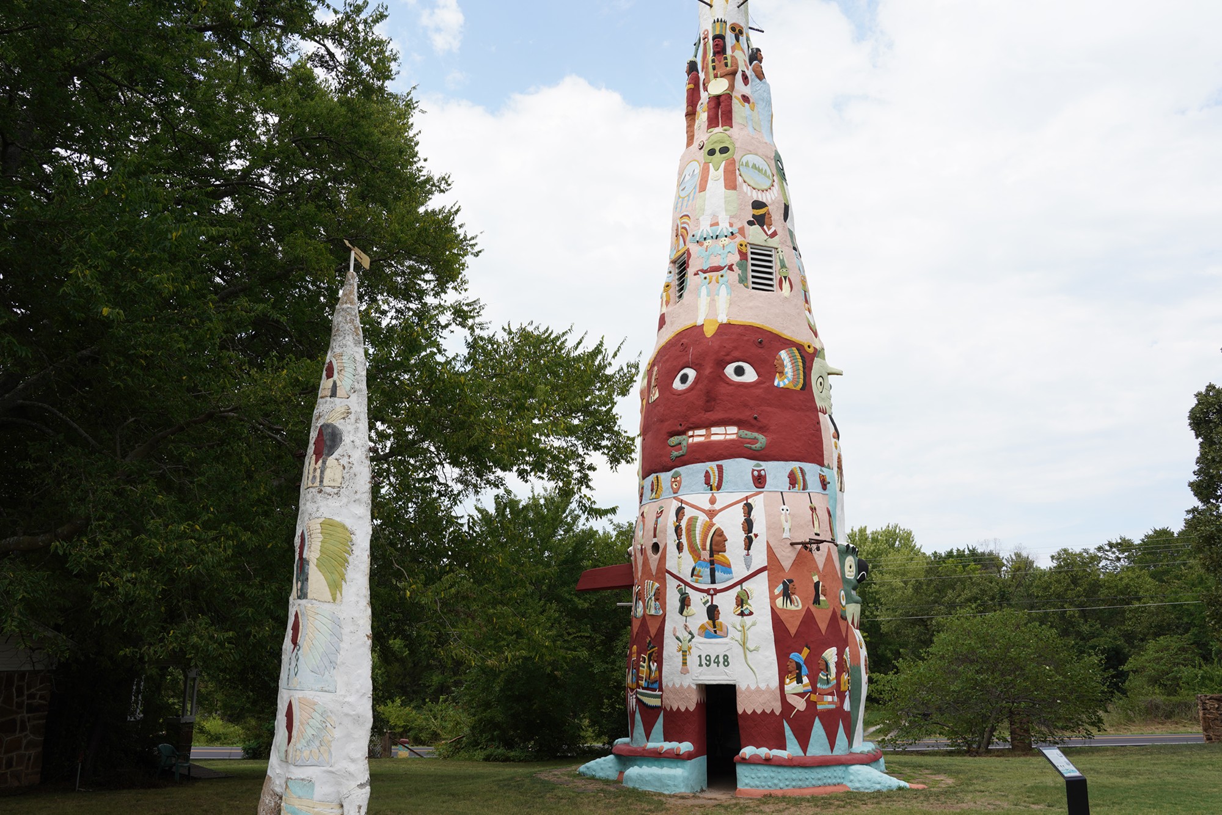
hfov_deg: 65.5
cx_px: 611
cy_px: 408
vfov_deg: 46.4
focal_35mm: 28
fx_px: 951
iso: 100
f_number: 11
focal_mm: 28
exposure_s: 1/100
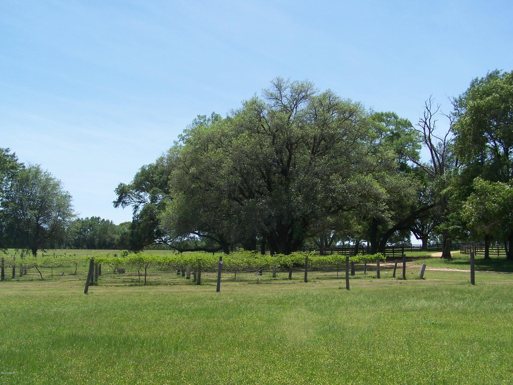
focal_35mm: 40
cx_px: 256
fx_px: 593
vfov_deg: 36.0
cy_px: 192
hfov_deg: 46.8
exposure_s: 1/640
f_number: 4
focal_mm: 6.7
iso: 80
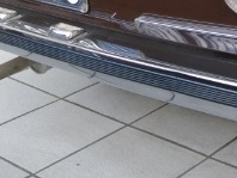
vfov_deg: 16.1
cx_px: 268
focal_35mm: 84
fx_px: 576
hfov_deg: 21.9
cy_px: -88
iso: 64
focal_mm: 3.6
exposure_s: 1/100
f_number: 1.8
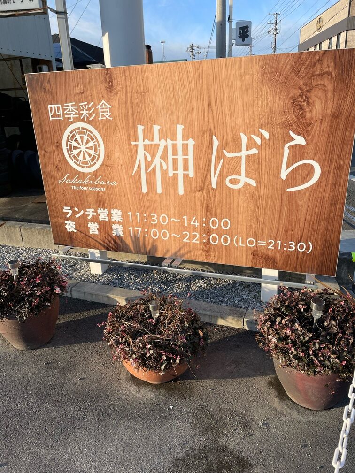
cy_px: 236
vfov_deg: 67.3
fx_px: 356
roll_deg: +3.2
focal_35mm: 26
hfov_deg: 53.1
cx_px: 178
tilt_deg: -19.9
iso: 32
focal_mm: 4.2
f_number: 1.6
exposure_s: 1/1575
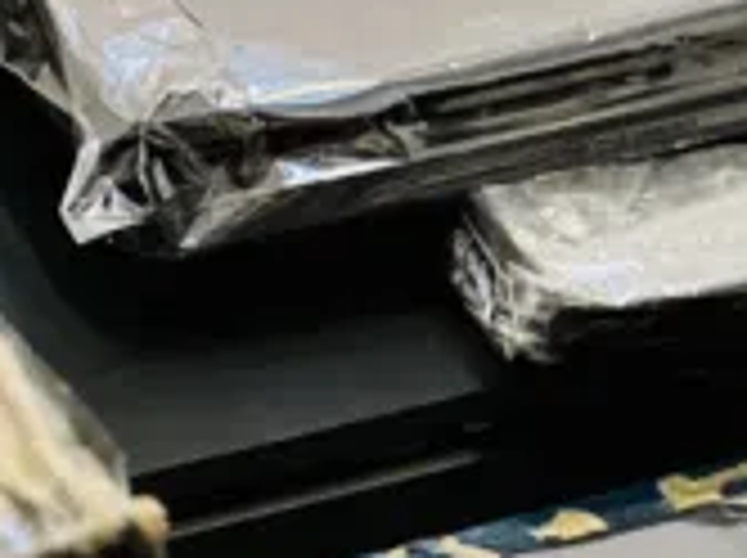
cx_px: 1328
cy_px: -243
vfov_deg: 5.0
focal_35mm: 297
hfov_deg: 6.5
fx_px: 6400
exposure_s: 1/33
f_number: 2.8
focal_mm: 9
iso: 320
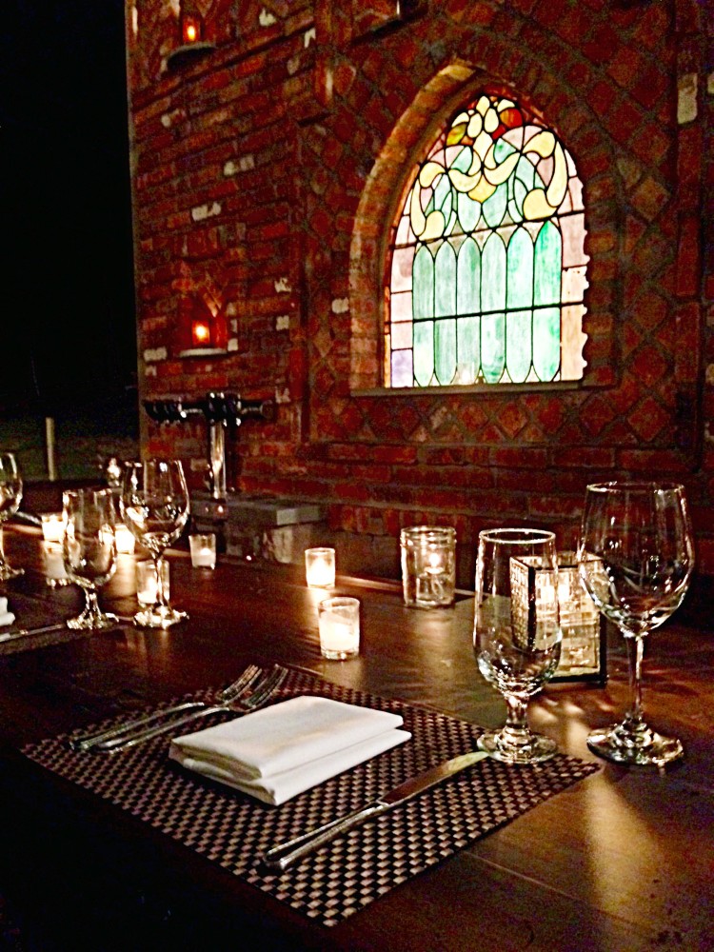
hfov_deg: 42.9
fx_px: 908
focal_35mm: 33
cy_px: 476
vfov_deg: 55.4
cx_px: 357
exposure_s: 1/15
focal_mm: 4.12
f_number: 2.4
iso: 800
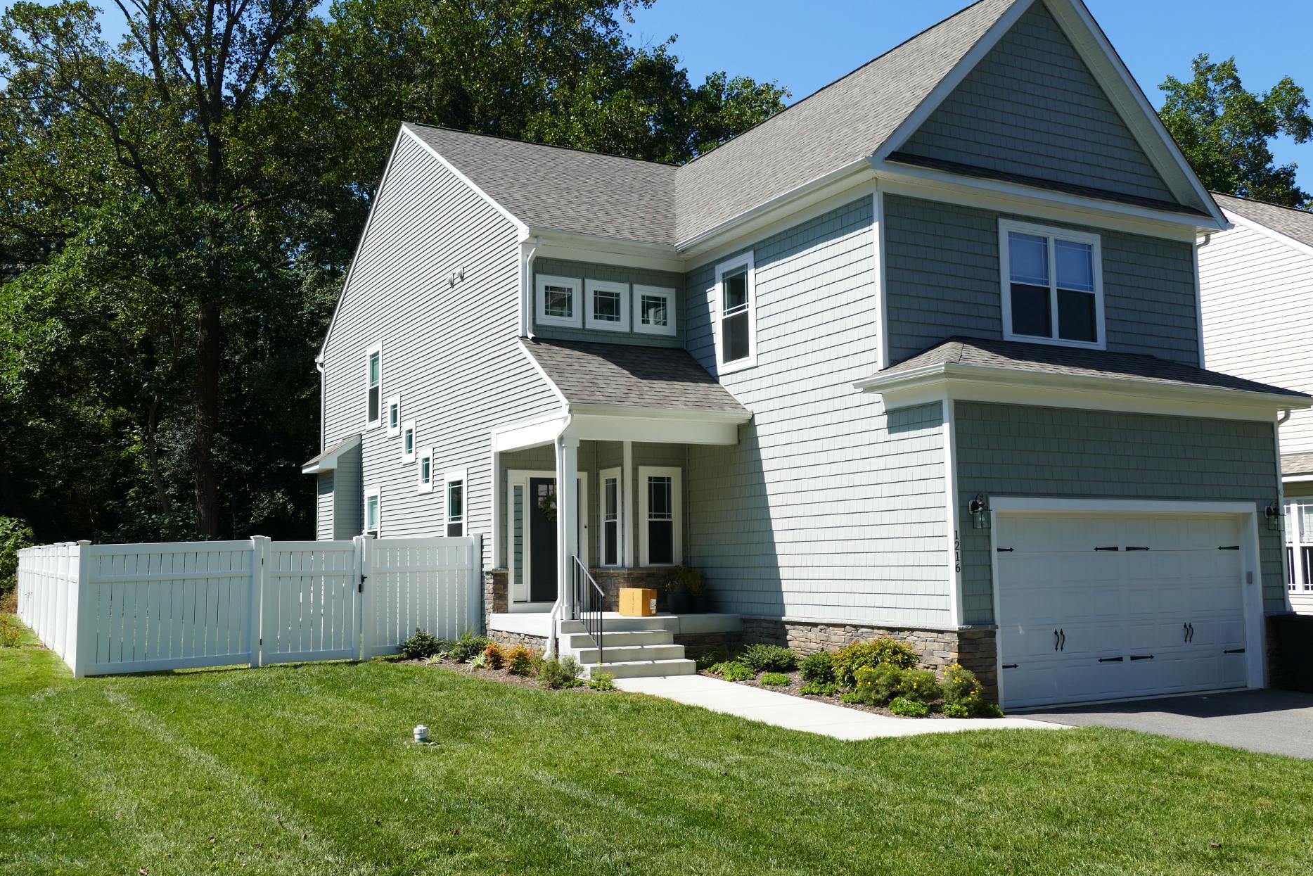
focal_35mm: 34
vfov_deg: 38.9
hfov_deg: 55.8
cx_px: 641
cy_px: 434
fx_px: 1240
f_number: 3
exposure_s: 1/1300
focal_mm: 11.35
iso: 125
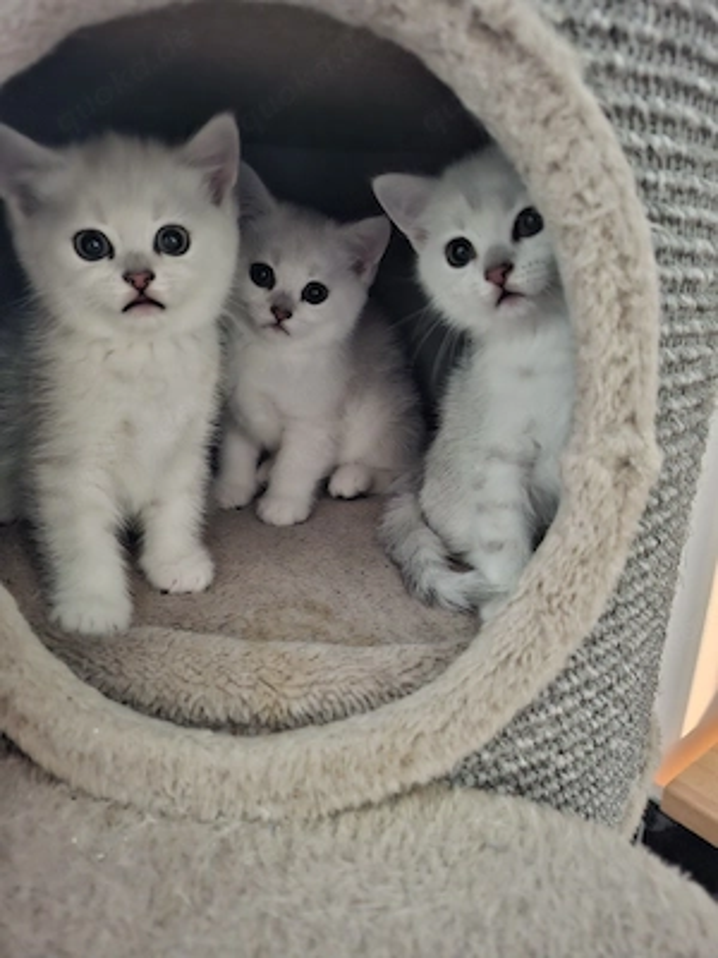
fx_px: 636
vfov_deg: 73.9
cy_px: 479
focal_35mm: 23
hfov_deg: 58.9
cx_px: 359
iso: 1250
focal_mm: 5.54
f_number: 1.8
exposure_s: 1/14
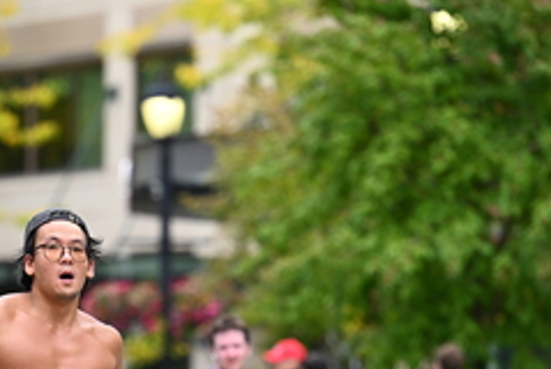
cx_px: 122
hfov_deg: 6.2
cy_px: 386
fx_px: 5103
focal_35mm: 333
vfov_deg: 4.1
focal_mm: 145
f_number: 2.8
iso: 640
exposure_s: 1/2000
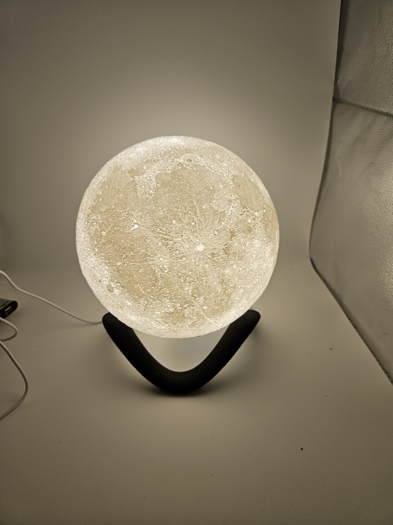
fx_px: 348
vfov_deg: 73.9
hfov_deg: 58.9
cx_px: 196
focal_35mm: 23
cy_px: 262
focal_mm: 5.4
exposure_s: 1/100
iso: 50
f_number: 1.8
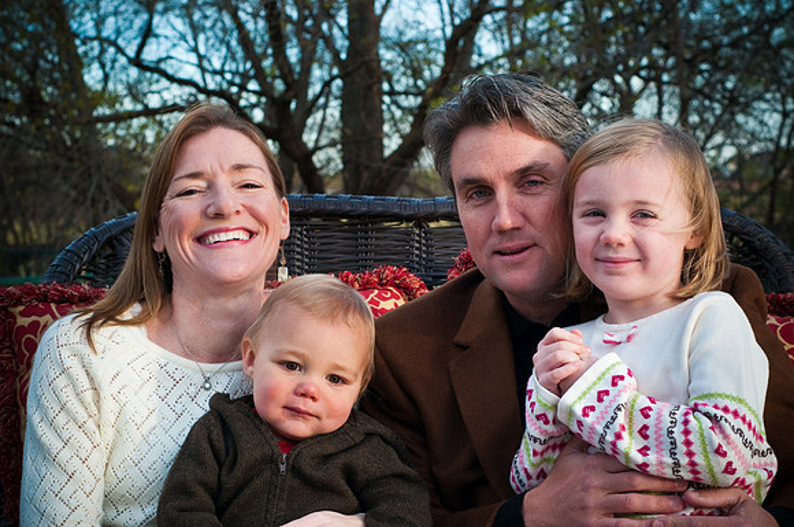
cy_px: 264
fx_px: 1652
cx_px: 397
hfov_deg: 27.0
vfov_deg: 18.1
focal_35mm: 75
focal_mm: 50
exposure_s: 1/200
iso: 200
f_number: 7.1
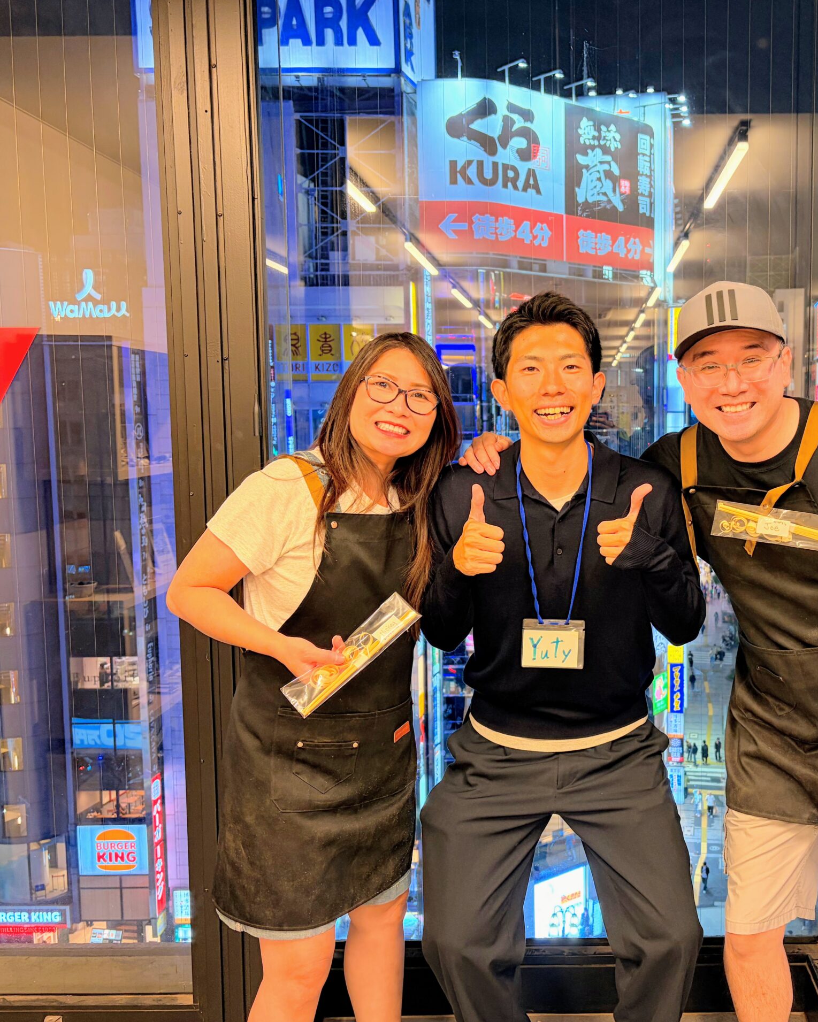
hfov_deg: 42.3
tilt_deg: -4.3
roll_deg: +1.8
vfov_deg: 52.8
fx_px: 1029
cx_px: 591
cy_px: 511
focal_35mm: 34
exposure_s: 1/50
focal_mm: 5.96
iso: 80
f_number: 1.6
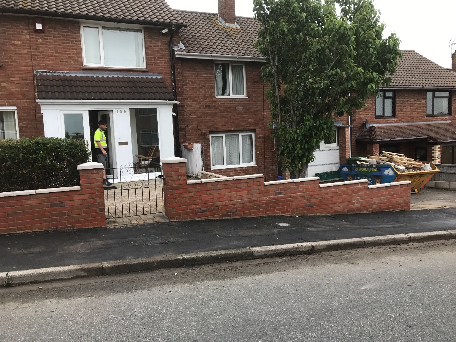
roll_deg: +3.3
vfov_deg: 49.7
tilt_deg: -7.0
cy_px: 171
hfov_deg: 63.4
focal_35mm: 28
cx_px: 228
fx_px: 369
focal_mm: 3.99
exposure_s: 1/704
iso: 20
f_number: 1.8
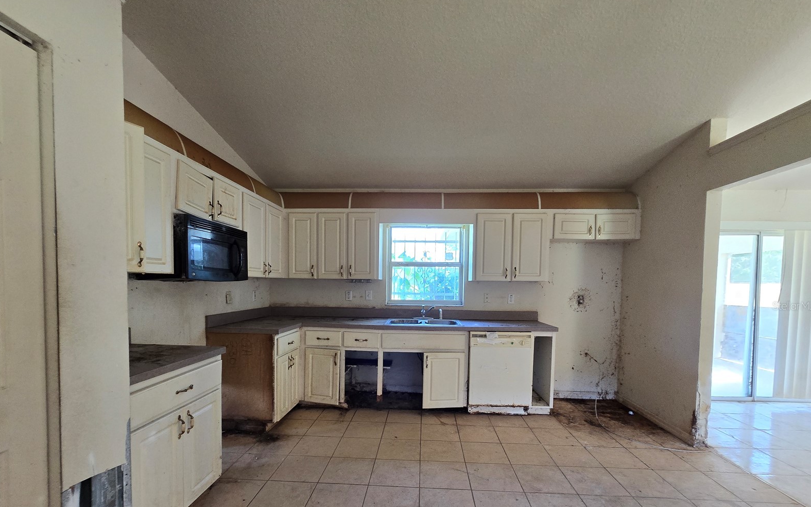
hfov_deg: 105.3
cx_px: 409
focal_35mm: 14
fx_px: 309
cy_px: 306
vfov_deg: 77.7
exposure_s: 1/60
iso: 250
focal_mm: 2.2
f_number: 2.2
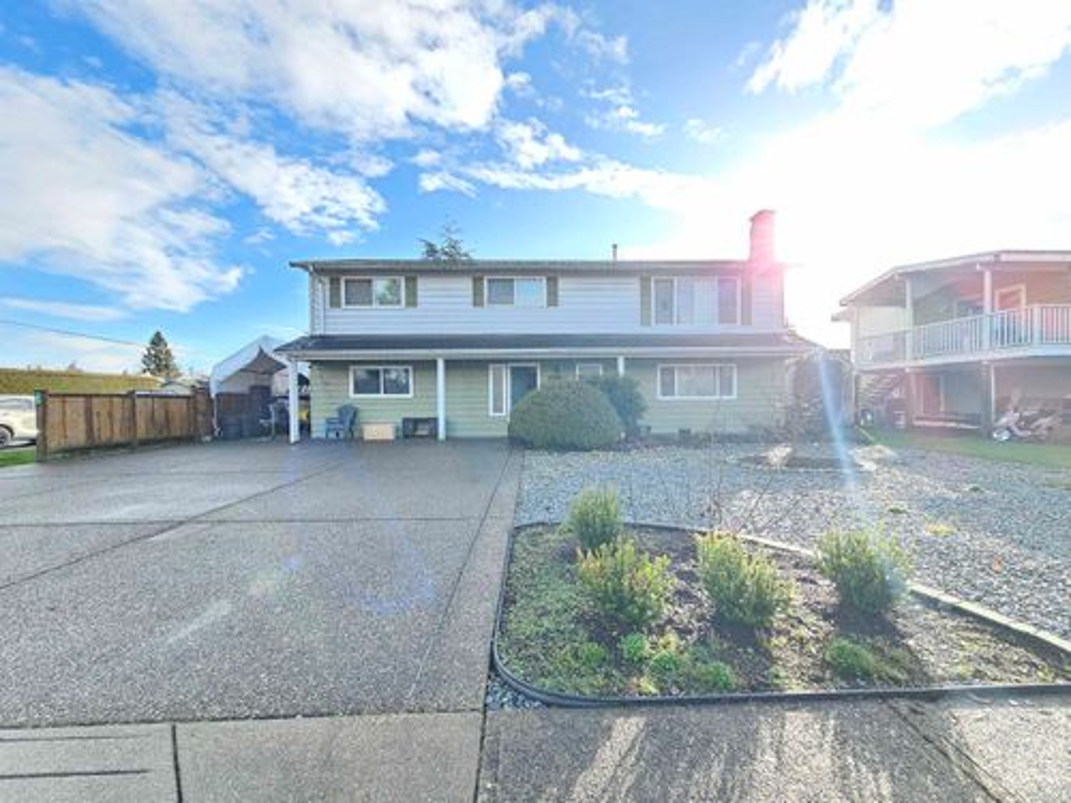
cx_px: 536
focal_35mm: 13
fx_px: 402
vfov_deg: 89.9
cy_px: 402
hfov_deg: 106.2
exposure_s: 1/168
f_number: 2.2
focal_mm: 2.2
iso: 50
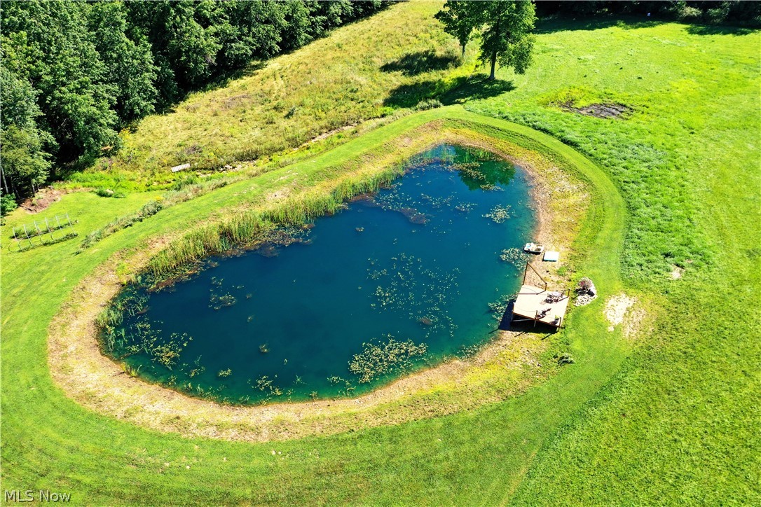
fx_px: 592
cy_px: 254
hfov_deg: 65.5
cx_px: 380
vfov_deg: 46.4
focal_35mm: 28
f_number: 5
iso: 100
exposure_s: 1/240
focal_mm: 10.26
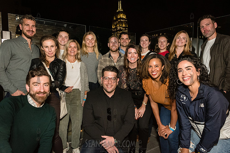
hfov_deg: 71.0
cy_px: 77
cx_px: 116
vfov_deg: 50.9
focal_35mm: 25
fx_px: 161
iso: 6400
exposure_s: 1/160
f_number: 4.5
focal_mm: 24
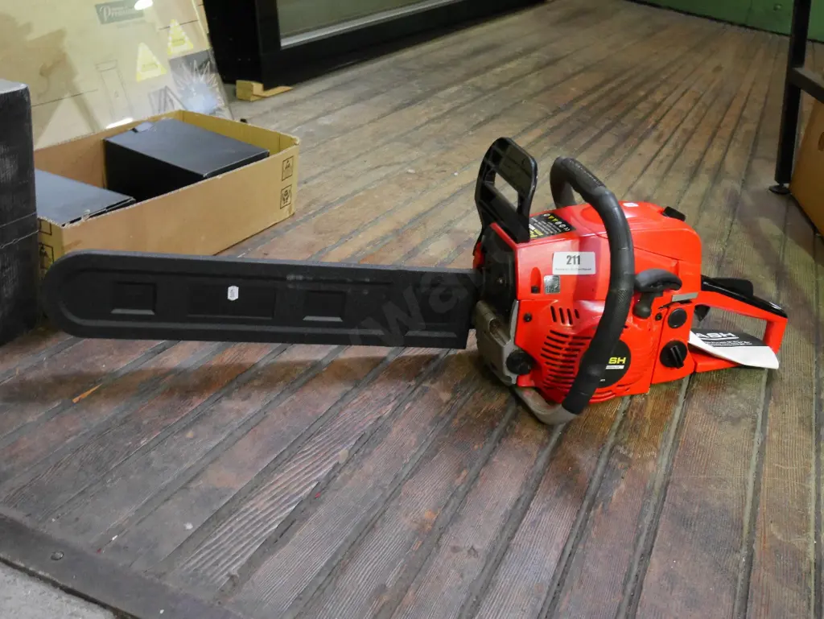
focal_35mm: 44
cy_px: 310
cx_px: 412
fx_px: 1048
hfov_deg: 42.9
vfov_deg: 32.9
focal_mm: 22
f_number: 4.8
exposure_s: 1/8
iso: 3200
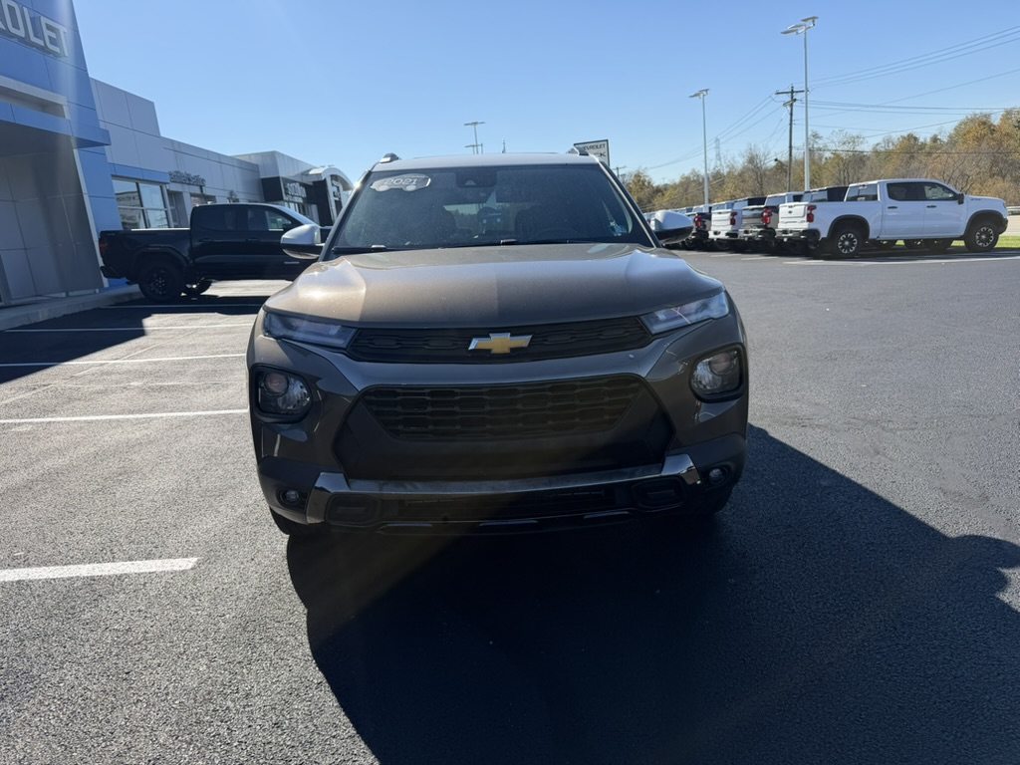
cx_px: 510
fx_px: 707
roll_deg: +6.7
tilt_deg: -12.5
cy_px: 382
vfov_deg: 56.8
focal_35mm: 24
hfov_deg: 71.6
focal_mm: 6.76
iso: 80
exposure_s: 1/3759
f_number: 1.78
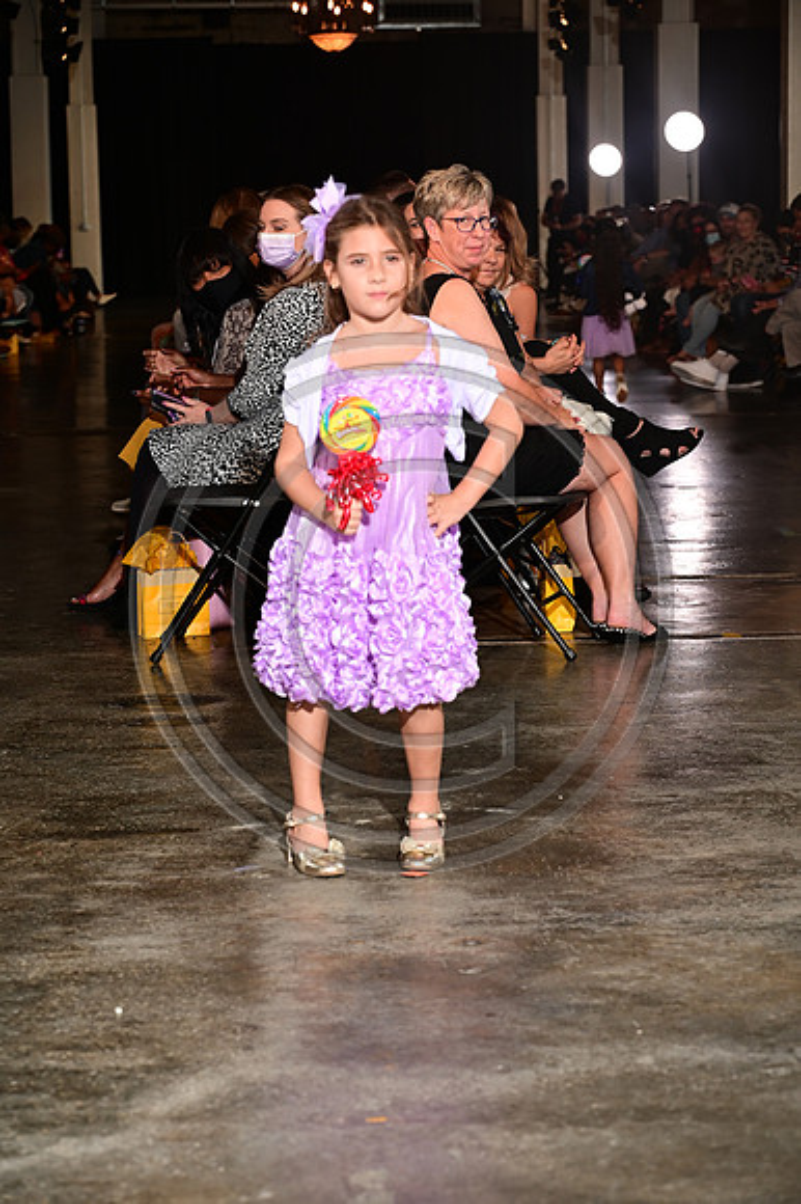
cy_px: 602
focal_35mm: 92
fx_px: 3074
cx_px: 400
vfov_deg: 22.2
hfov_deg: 14.8
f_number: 6.3
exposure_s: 1/125
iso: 1000
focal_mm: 92
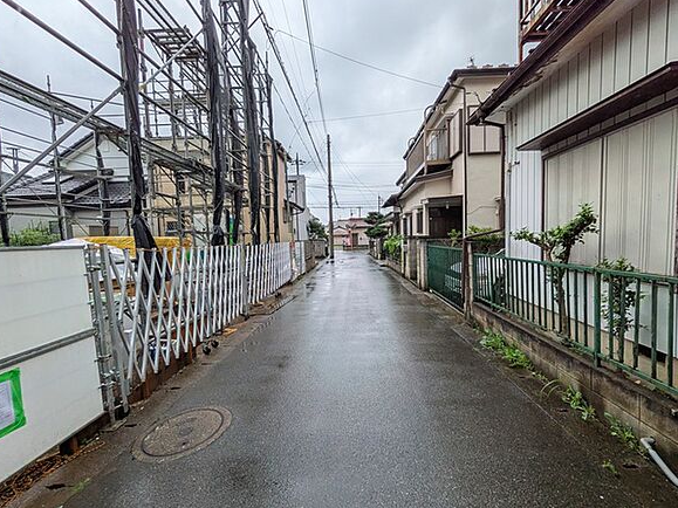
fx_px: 294
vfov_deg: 81.7
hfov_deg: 98.2
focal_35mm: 15
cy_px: 258
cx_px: 349
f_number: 2.2
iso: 50
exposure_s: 1/499
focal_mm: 1.83
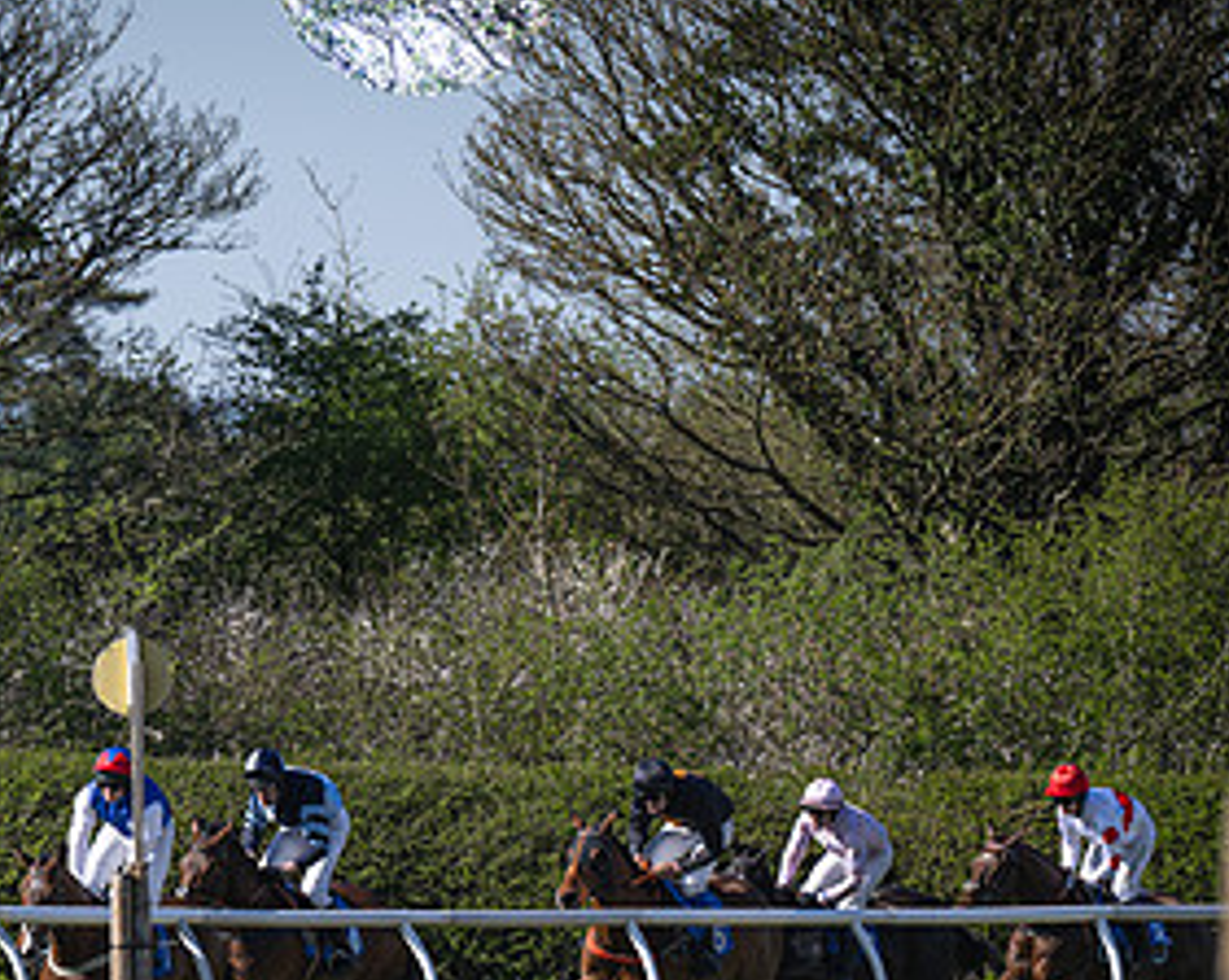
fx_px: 18670
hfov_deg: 3.8
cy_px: 951
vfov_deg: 3.0
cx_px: -150
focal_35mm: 514
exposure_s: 1/1600
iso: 200
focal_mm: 200
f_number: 4
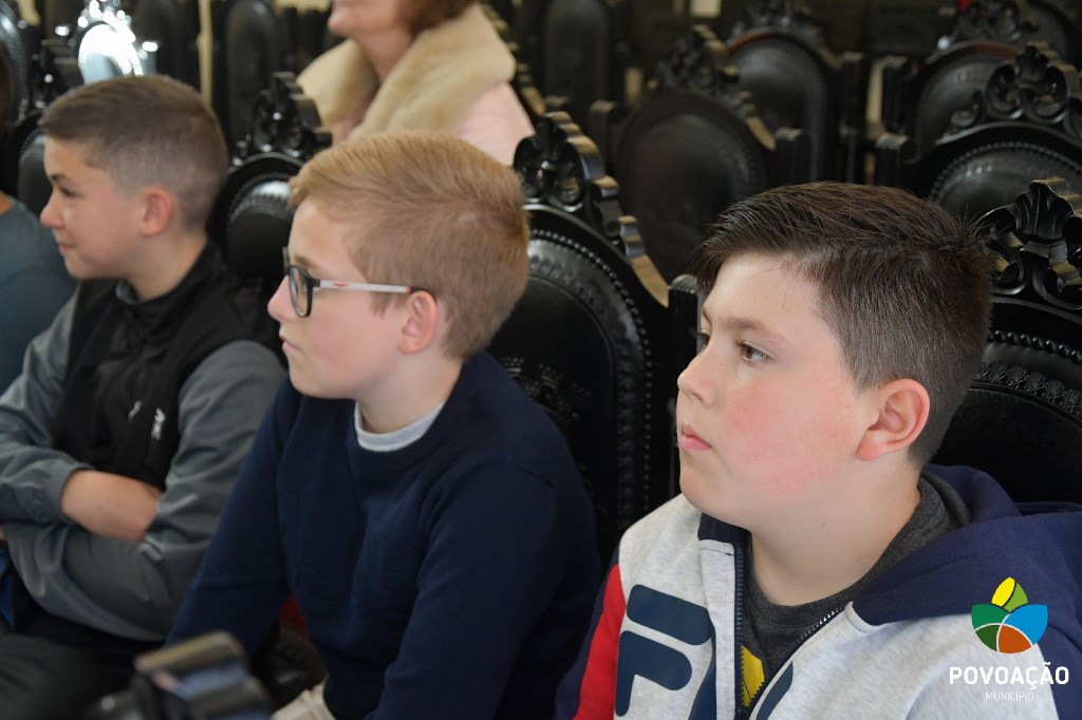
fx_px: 1713
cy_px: 360
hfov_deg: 35.1
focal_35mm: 57
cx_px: 541
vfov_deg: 23.8
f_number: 4.5
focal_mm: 38
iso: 1800
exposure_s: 1/125
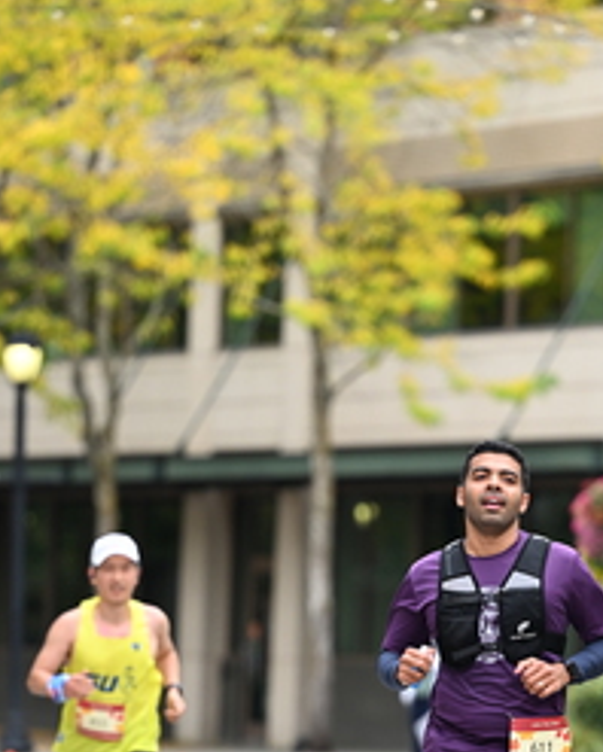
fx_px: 6974
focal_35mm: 313
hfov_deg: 4.9
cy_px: 572
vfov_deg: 6.2
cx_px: 428
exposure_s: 1/2000
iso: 640
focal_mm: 150
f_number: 2.8
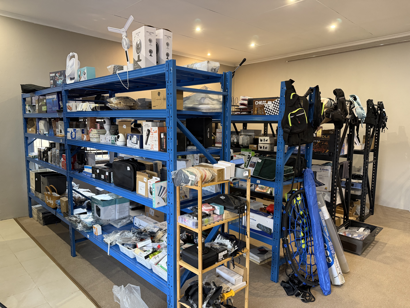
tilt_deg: -5.7
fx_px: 284
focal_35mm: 24
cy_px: 154
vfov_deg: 56.8
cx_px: 205
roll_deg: -0.8
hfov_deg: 71.6
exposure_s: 1/50
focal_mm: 6.76
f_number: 1.78
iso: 400
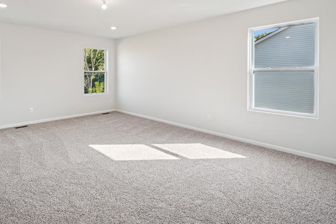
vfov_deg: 60.5
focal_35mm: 20
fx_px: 187
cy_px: 75
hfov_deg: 81.8
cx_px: 119
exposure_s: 1/5
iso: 80
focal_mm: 14
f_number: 9
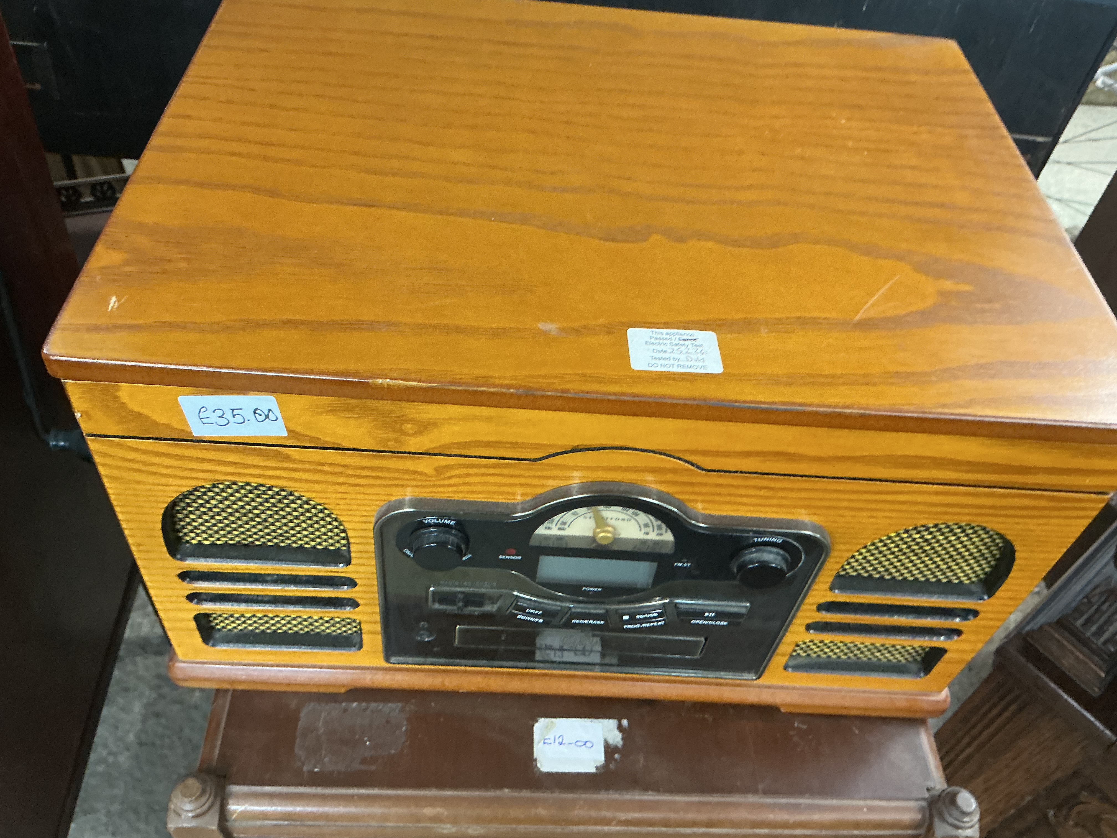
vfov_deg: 48.2
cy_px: 419
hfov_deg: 61.7
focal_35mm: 29
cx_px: 558
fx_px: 936
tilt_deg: -47.8
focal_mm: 3
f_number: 1.8
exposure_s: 1/33
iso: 200
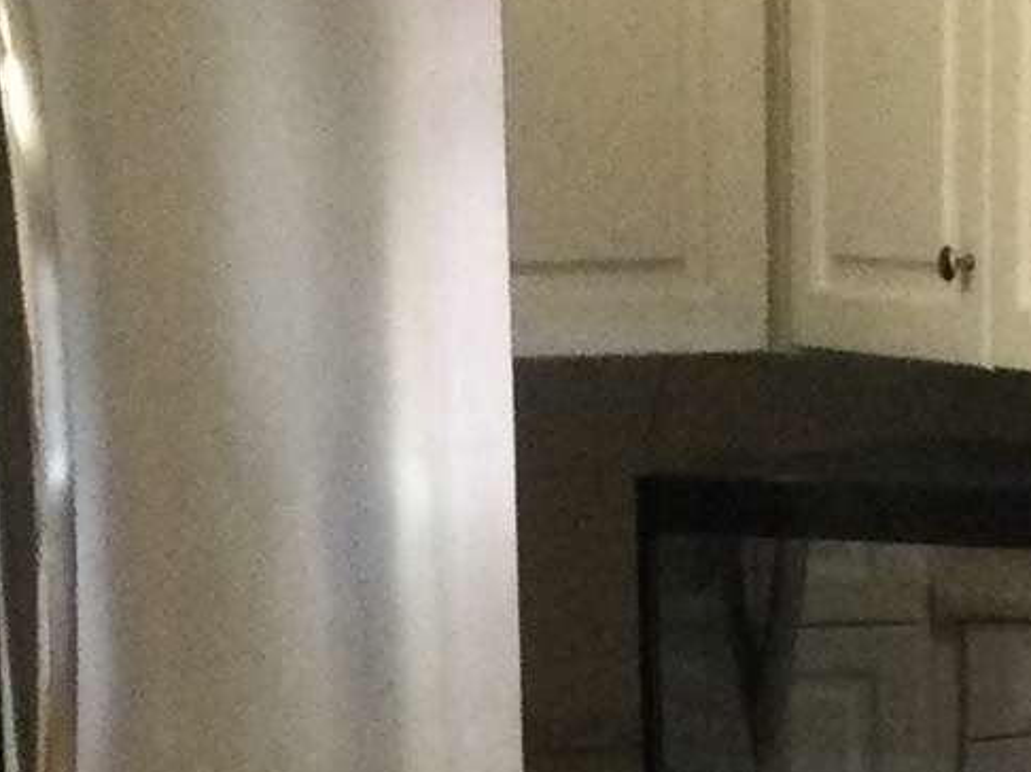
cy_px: 1194
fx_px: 5835
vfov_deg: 7.4
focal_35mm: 196
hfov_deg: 10.1
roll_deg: -0.5
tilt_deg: -5.9
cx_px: 689
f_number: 2.4
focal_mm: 3.3
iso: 100
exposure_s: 1/30
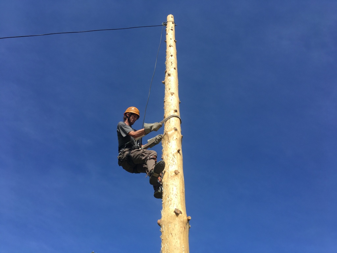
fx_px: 282
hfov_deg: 61.7
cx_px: 168
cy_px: 126
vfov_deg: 48.2
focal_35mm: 29
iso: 25
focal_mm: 4.15
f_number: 2.2
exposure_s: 1/1479
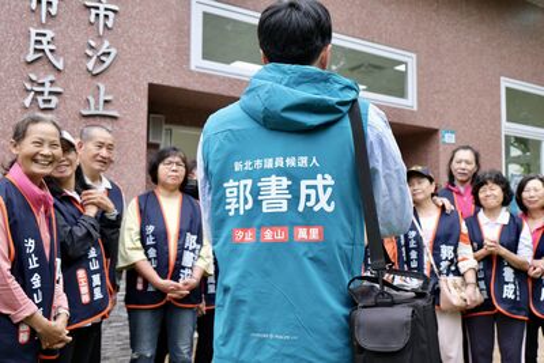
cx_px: 272
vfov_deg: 37.9
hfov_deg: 54.4
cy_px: 182
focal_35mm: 35
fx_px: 529
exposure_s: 1/125
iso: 200
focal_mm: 23.3
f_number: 4.5
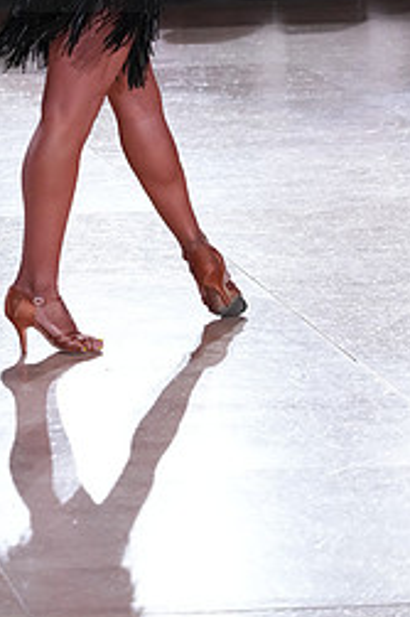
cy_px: -69
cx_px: -6
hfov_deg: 5.6
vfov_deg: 8.4
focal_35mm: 243
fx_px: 4157
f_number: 4
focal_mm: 105
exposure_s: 1/500
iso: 4000
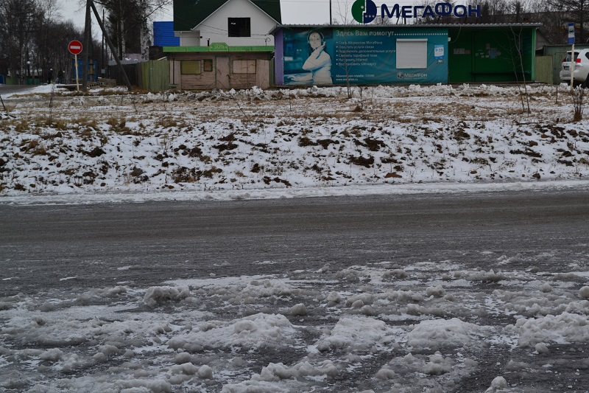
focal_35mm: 63
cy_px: 196
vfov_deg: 21.6
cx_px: 294
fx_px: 1030
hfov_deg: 31.9
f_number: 11
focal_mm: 42
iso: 400
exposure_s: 1/320
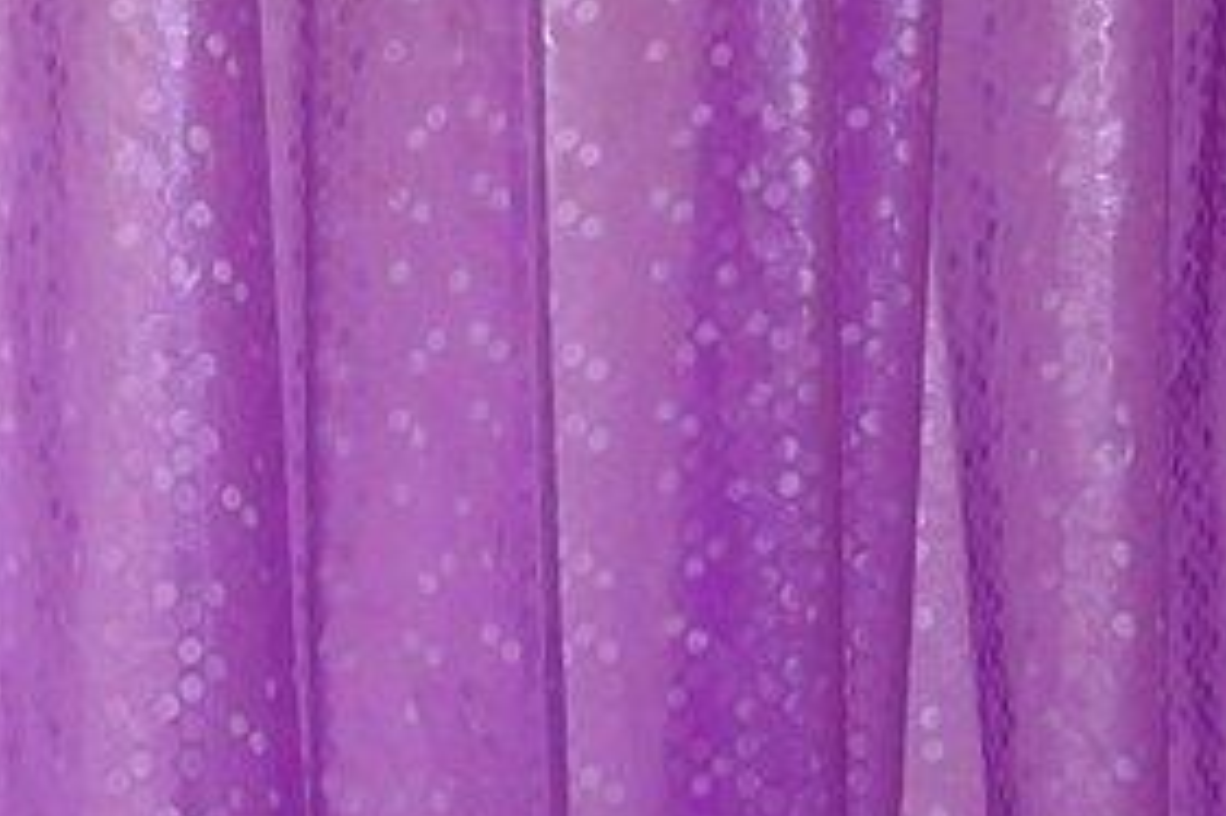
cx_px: -942
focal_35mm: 102
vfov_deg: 13.2
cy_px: 838
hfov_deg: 16.8
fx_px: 3471
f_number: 9
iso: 320
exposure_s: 1/30
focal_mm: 14
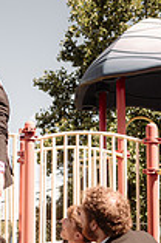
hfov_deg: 19.0
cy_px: 167
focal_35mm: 69
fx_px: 465
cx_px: -9
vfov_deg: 29.0
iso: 80
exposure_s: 1/1600
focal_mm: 24
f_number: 2.2
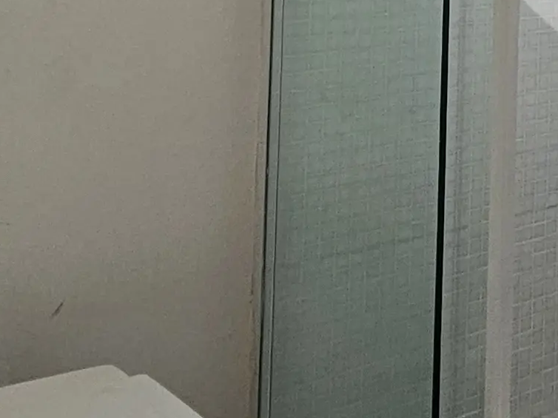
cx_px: 736
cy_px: -198
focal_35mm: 69
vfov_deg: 18.9
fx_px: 1112
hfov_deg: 24.4
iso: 125
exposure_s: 1/60
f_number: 2.2
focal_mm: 2.2
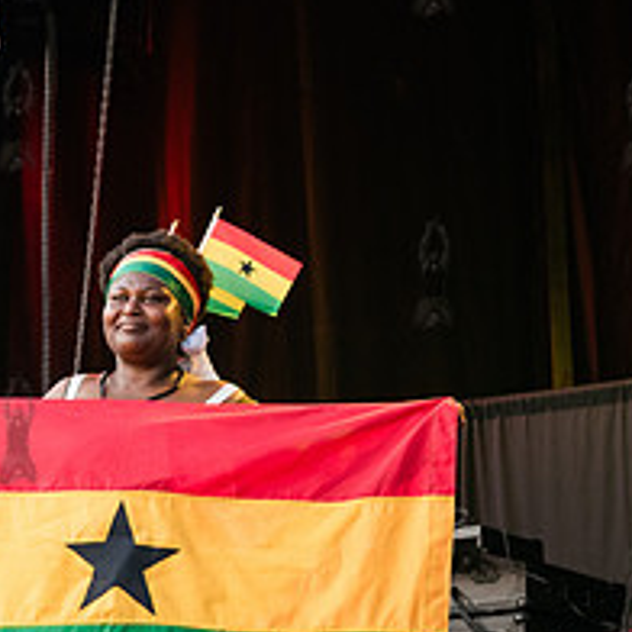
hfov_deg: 12.3
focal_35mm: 141
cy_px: 114
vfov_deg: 12.3
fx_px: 2912
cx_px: 16
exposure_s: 1/500
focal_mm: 56
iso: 2000
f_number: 4.5
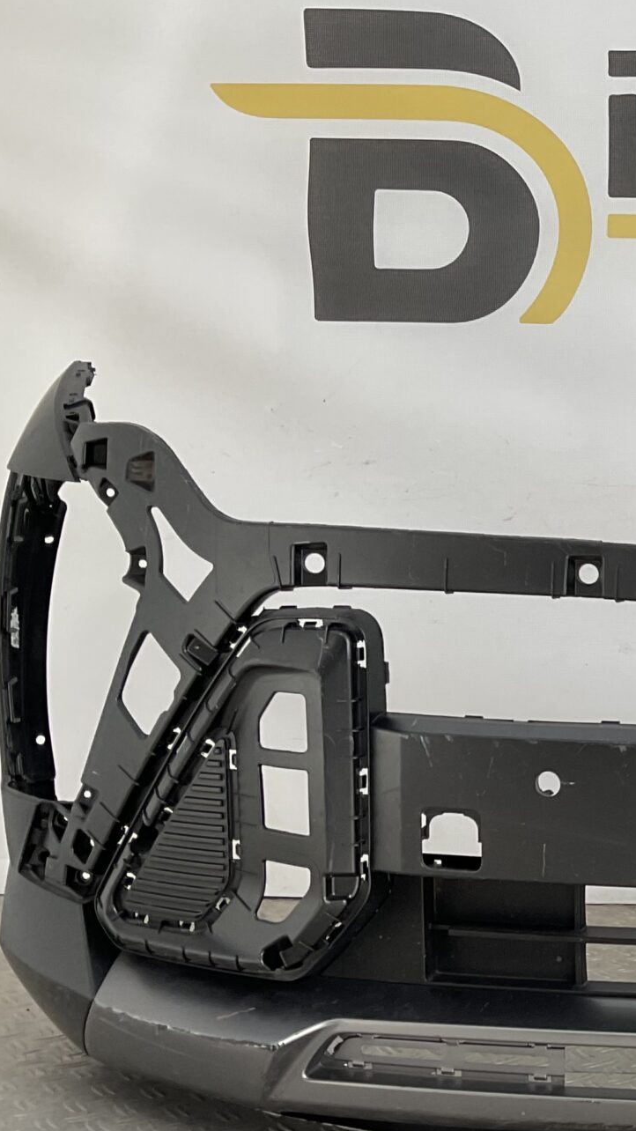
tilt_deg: -7.4
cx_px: 1011
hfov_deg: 16.9
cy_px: 632
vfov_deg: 33.3
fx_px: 1889
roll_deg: -1.2
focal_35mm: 63
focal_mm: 3
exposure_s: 1/310
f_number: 1.8
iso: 16
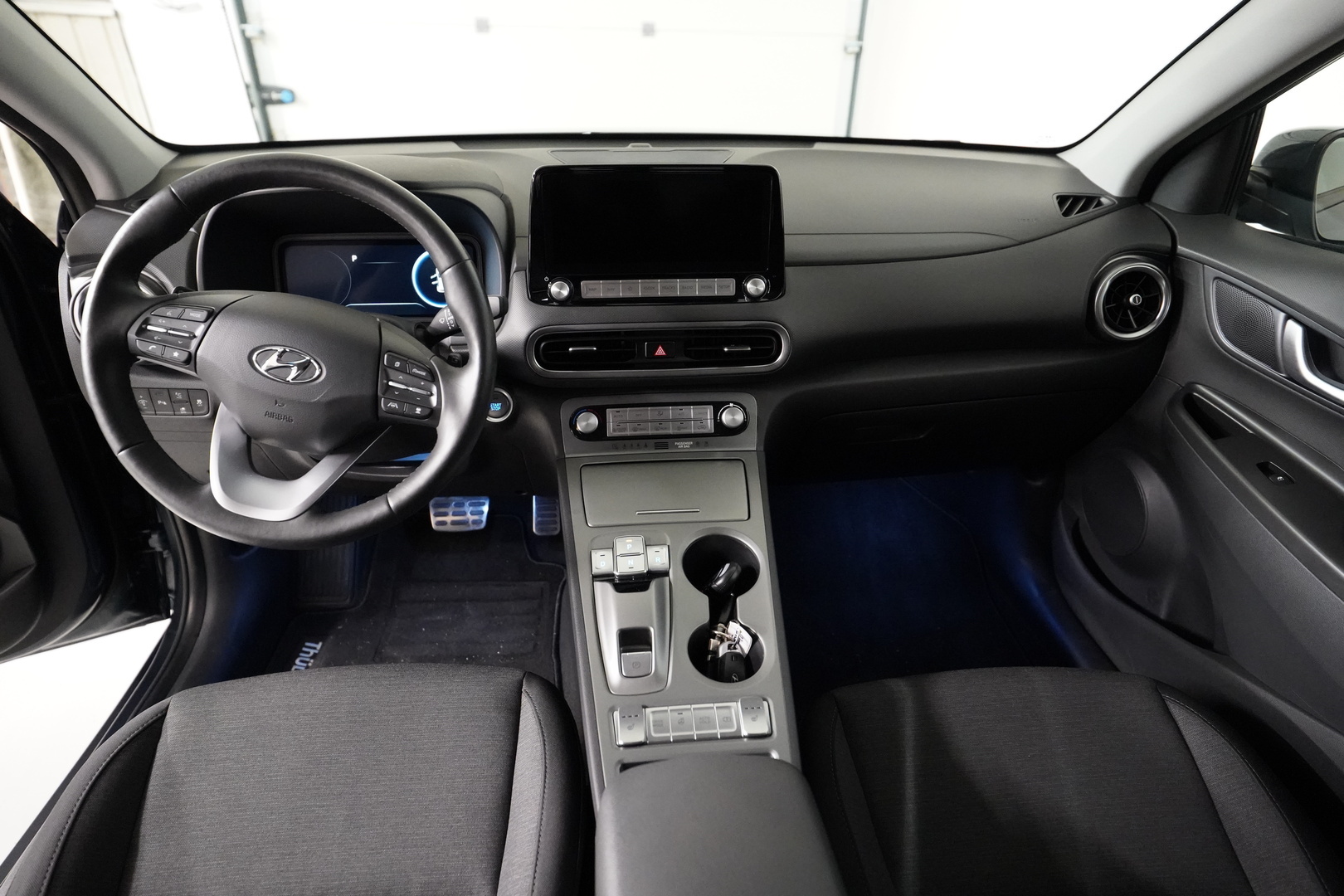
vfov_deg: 59.5
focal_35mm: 21
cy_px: 448
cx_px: 672
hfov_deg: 81.2
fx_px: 784
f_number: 3.2
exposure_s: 1/60
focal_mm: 21
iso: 12800
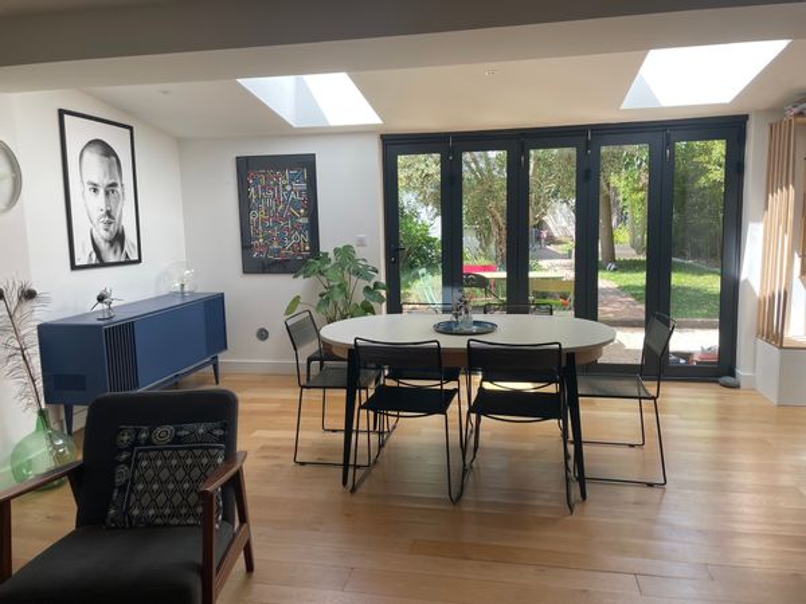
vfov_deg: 53.1
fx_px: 605
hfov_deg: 67.3
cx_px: 403
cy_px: 302
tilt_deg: -6.0
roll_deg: +1.8
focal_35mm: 26
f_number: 1.6
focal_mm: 4.2
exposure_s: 1/256
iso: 32
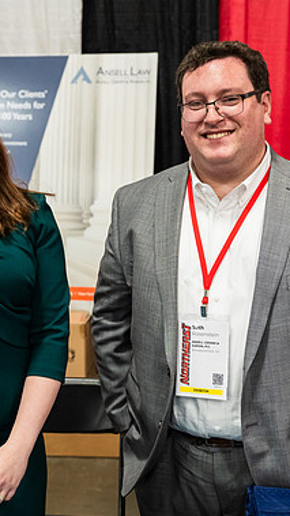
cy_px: 256
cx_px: 95
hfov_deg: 18.8
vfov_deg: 32.8
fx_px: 875
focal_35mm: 64
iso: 4000
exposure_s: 1/200
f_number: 4
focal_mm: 39
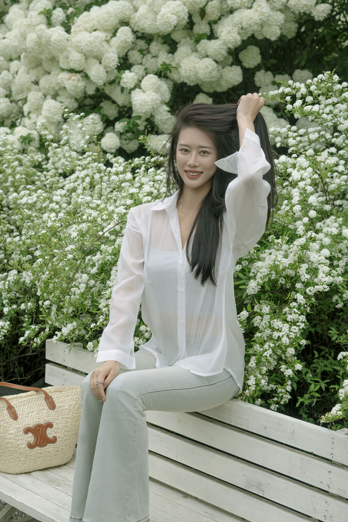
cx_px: 155
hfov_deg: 24.2
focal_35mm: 56
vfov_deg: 35.6
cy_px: 276
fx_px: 812
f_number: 5
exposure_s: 1/160
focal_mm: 50
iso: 160
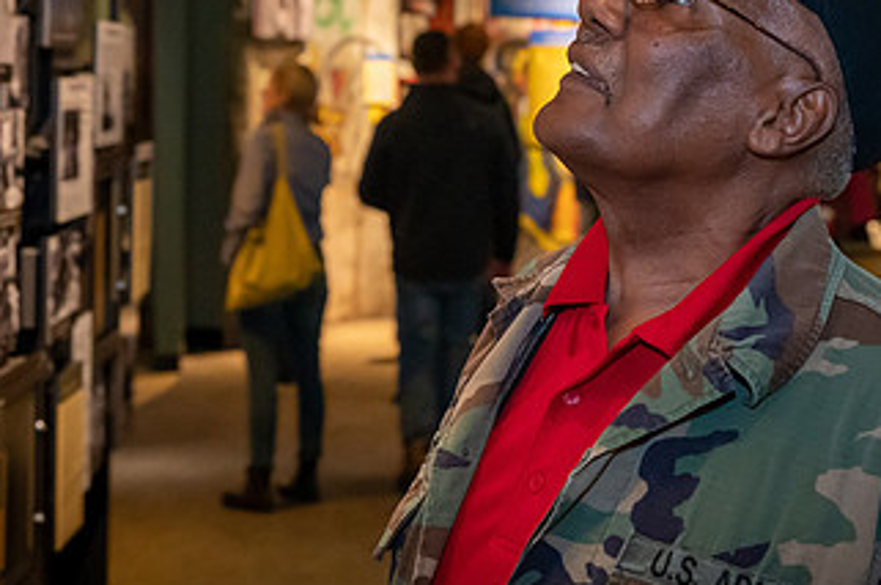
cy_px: 165
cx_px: 626
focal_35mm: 85
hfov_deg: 23.8
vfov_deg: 16.0
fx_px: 2077
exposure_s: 1/30
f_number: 5.3
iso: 6400
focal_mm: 47
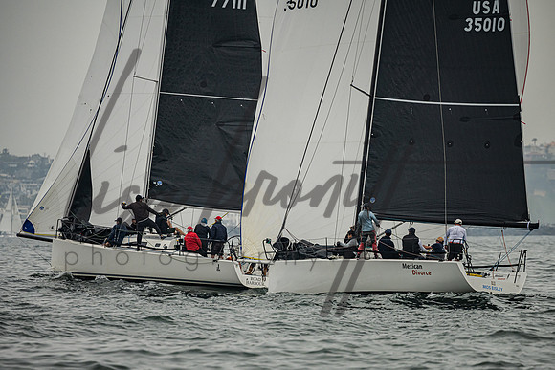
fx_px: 6870
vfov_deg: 3.1
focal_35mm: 446
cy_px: 201
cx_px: 277
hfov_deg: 4.6
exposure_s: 1/4000
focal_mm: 400
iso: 400
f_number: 5.6
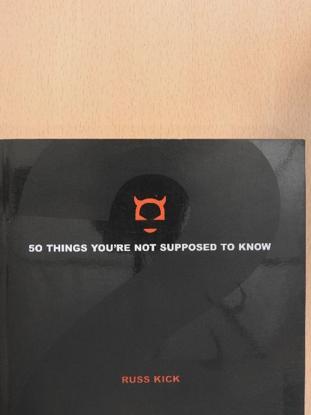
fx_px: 539
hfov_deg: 32.2
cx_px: 156
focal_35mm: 45
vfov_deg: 42.1
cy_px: 208
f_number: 4
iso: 400
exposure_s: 1/8
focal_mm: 8.1
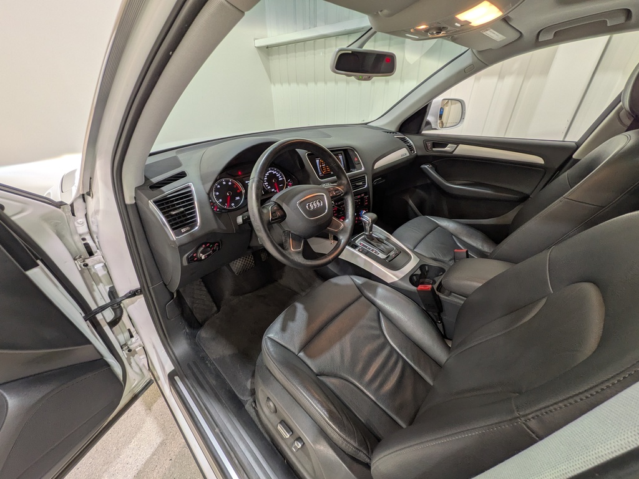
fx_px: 258
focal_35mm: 14
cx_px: 320
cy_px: 240
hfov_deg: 102.1
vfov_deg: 85.7
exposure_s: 1/60
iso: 58
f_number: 2.2
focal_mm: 1.83
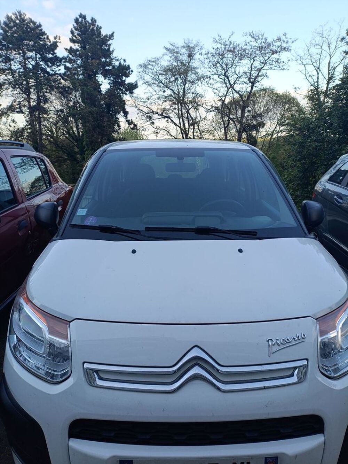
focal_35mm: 25
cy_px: 232
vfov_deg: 69.4
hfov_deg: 54.9
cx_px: 174
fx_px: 335
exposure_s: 1/120
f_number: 1.7
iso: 50
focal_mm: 4.71
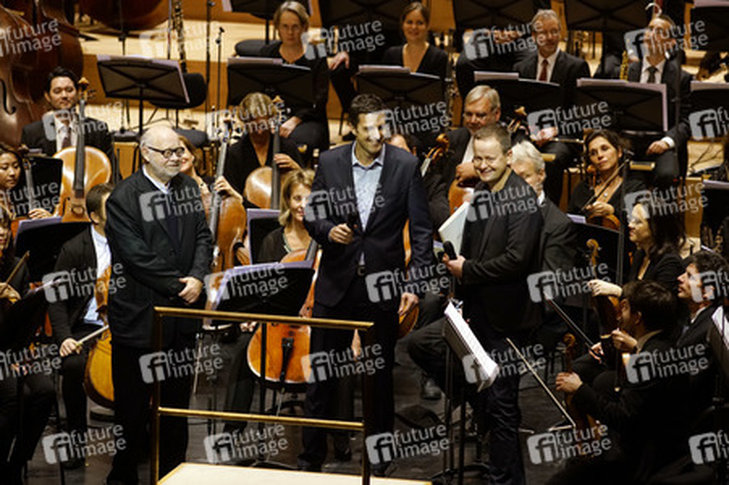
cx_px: 364
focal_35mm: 200
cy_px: 242
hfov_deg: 10.3
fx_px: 4047
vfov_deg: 6.9
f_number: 4
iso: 1600
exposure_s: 1/200
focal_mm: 200
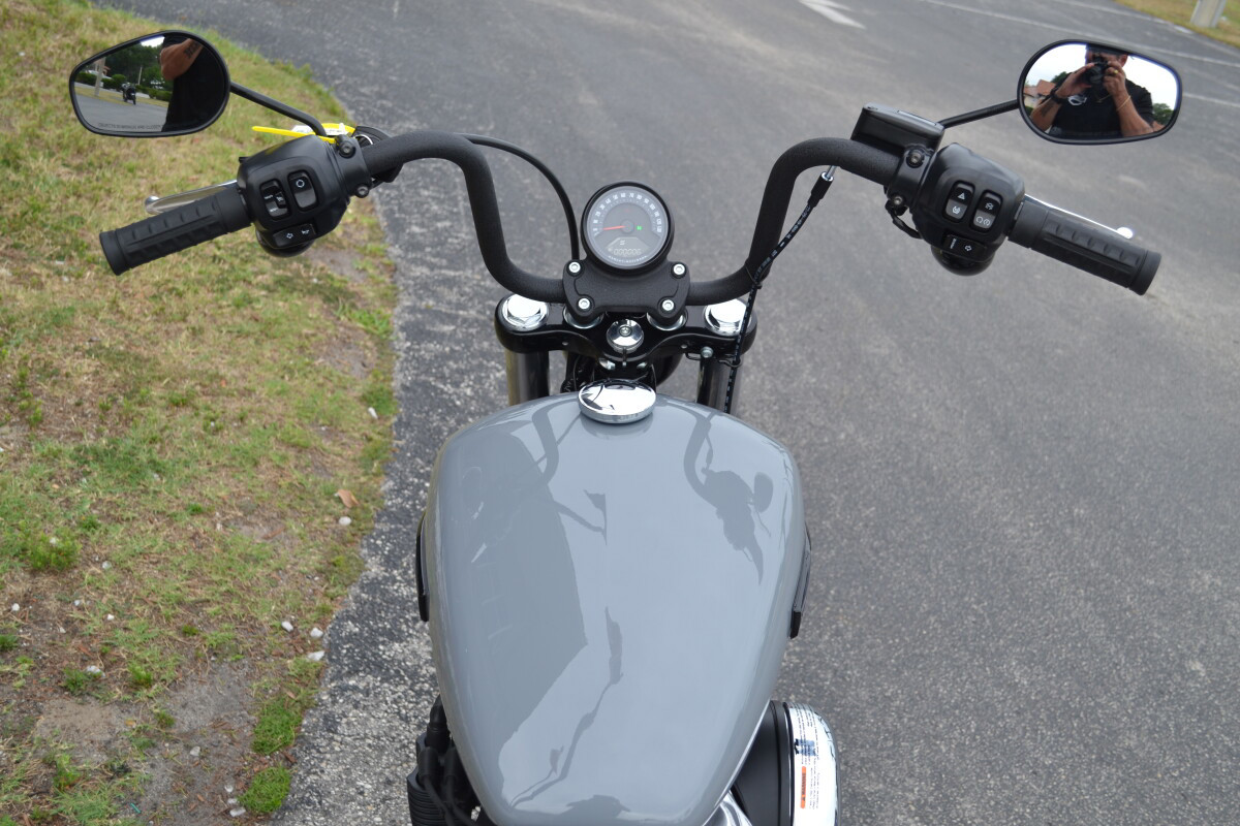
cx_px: 620
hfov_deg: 46.4
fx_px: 1447
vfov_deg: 31.9
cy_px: 413
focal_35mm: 42
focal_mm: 28
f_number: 5.6
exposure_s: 1/125
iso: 140
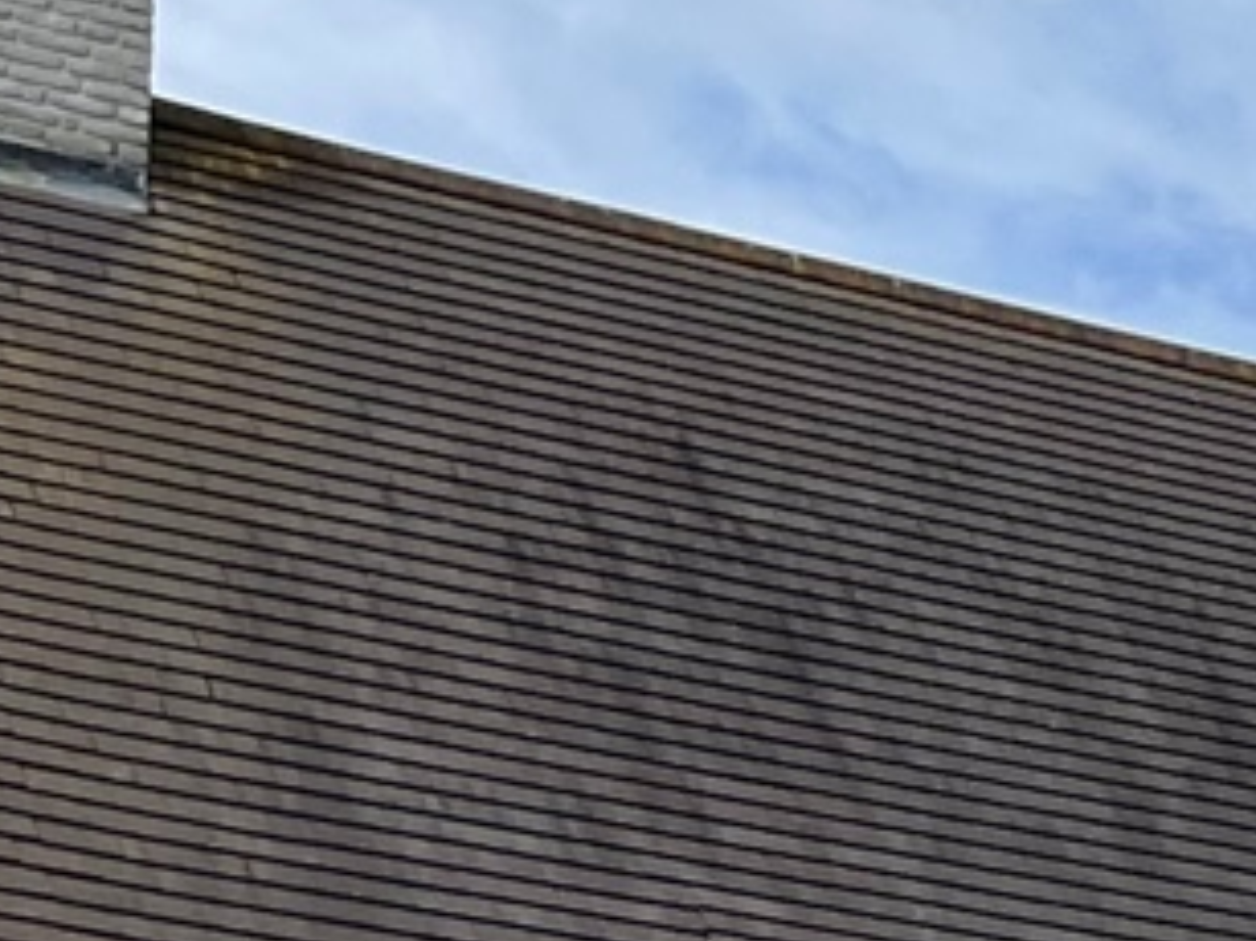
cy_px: 2393
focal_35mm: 171
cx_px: 3948
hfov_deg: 9.0
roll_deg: +0.8
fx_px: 6202
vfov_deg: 7.9
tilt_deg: +2.5
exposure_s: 1/5076
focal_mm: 5.7
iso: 50
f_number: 1.5
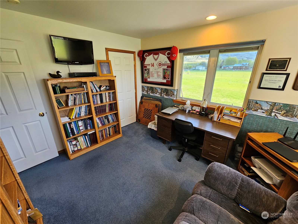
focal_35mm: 13
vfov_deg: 89.9
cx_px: 149
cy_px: 112
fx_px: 112
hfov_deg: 106.2
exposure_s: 1/60
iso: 125
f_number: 2.2
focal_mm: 2.2
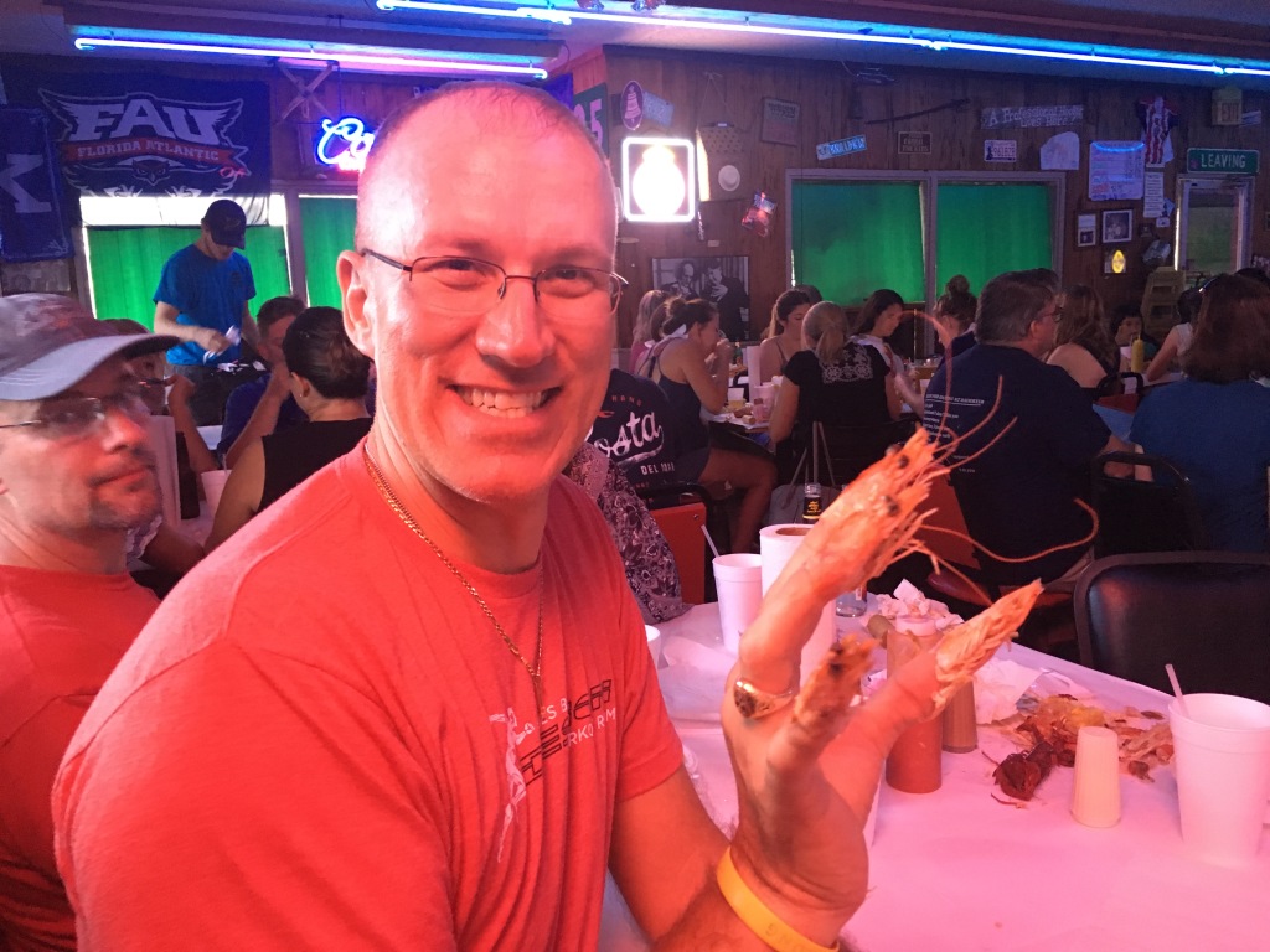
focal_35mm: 29
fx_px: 1064
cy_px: 476
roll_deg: +2.9
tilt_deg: -9.6
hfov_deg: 61.7
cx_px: 635
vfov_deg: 48.2
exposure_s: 1/15
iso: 200
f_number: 2.2
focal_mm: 4.15
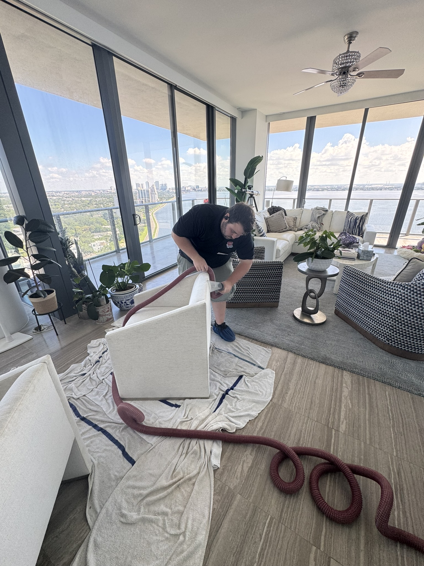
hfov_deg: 85.7
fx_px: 229
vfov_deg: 102.1
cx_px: 212
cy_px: 283
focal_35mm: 14
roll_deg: +1.6
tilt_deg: -24.1
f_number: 2.2
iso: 64
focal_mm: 2.22
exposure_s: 1/99
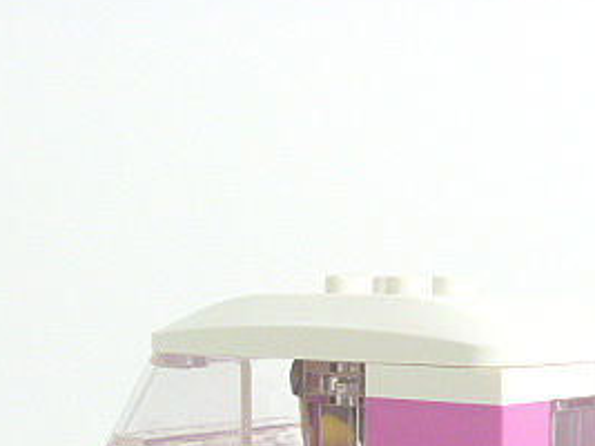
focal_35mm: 84
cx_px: 365
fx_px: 1443
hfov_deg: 23.2
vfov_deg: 16.9
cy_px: 502
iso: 400
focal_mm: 6.3
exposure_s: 1/30
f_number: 3.5
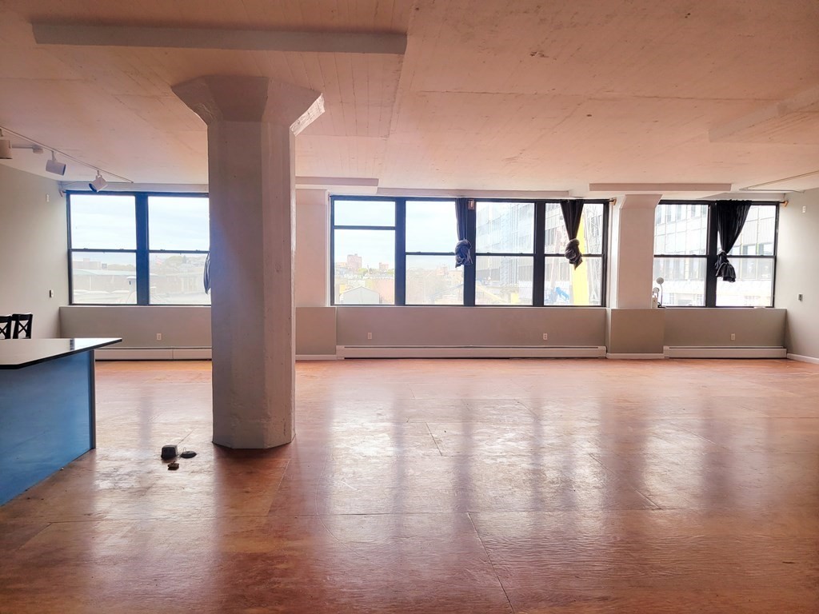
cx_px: 410
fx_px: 615
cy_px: 307
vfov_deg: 53.1
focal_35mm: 26
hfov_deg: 67.3
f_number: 1.8
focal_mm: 5.4
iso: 40
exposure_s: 1/227
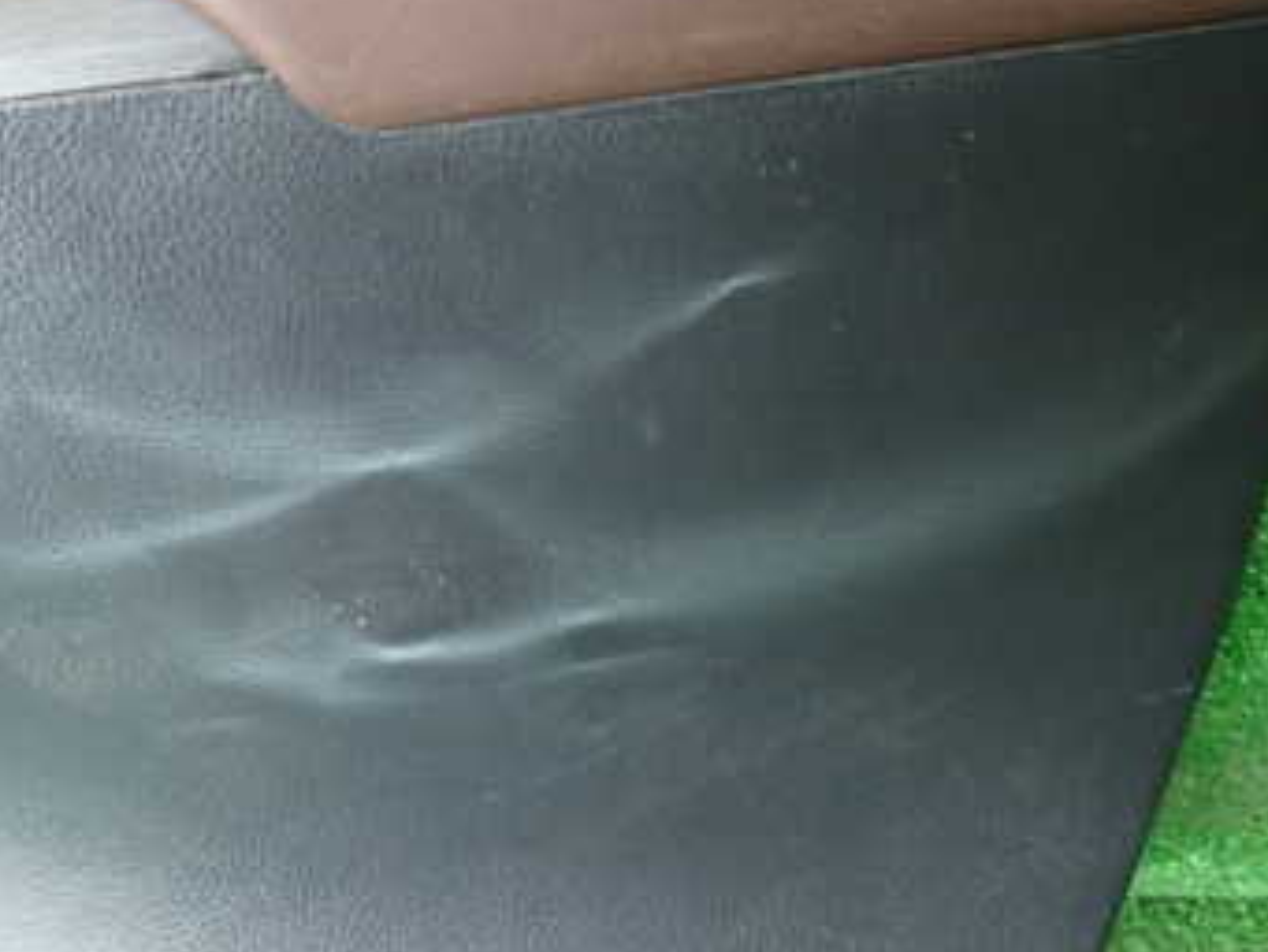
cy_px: 364
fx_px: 1612
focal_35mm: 44
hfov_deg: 41.8
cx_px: 335
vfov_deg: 32.8
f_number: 2
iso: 250
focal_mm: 4.5
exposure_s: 1/30
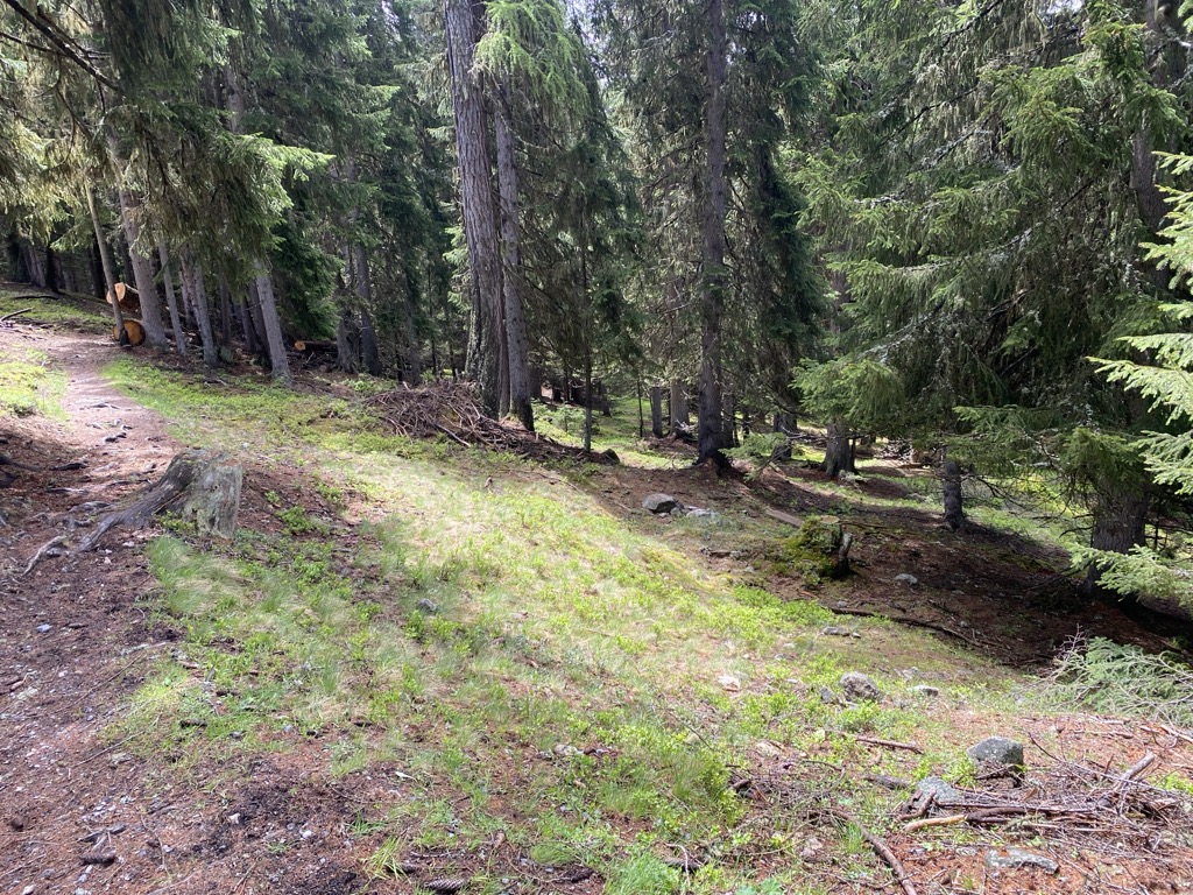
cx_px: 596
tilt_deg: -15.2
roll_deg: +2.4
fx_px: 896
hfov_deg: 67.3
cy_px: 448
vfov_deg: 53.1
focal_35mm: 26
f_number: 1.8
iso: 32
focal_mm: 4.25
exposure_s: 1/204
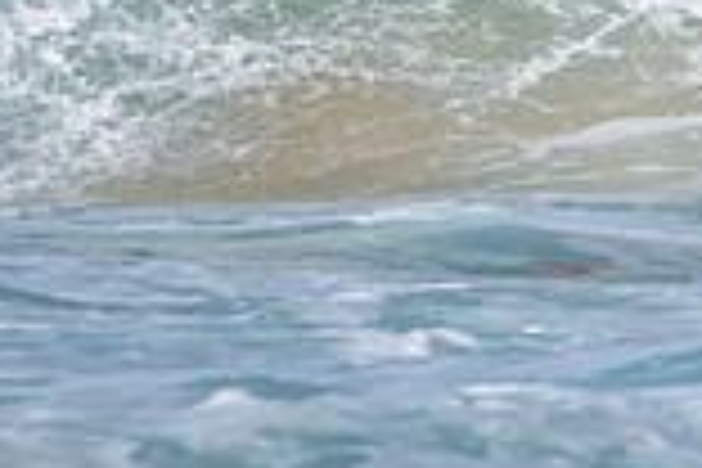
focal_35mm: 1860
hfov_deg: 1.1
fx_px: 36267
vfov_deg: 0.7
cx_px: 562
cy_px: -164
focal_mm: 500
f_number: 5.6
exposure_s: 1/2000
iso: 160
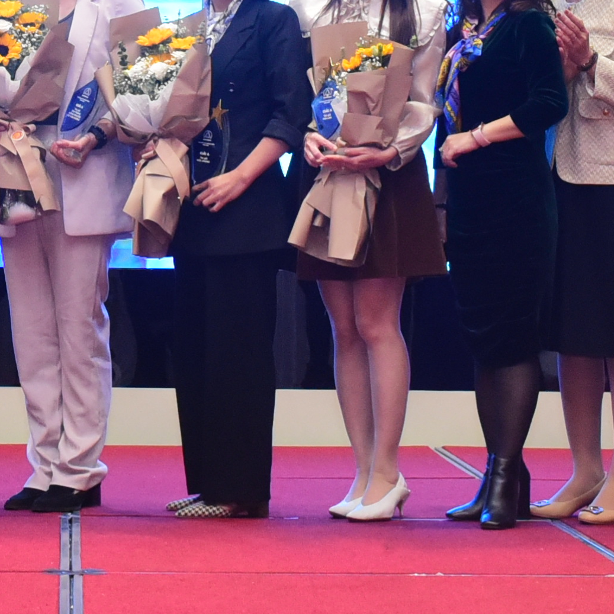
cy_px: -203
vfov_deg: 11.8
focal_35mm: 143
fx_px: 2870
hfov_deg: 12.1
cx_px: 6
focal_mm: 29
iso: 3200
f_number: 4
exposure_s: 1/160
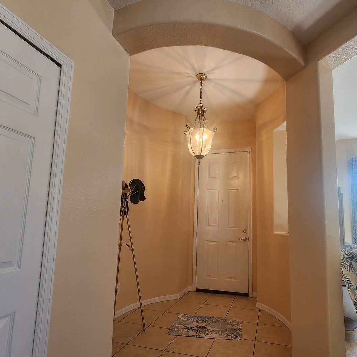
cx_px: 219
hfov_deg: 82.7
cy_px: 195
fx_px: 198
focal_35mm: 17
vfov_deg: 83.8
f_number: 2.2
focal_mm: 2.2
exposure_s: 1/60
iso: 100
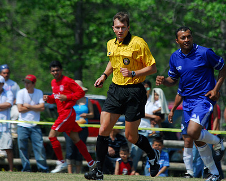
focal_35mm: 695
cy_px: 80
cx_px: 130
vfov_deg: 2.2
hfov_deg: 2.8
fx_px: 4649
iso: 100
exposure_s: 1/160
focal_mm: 340
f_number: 6.3
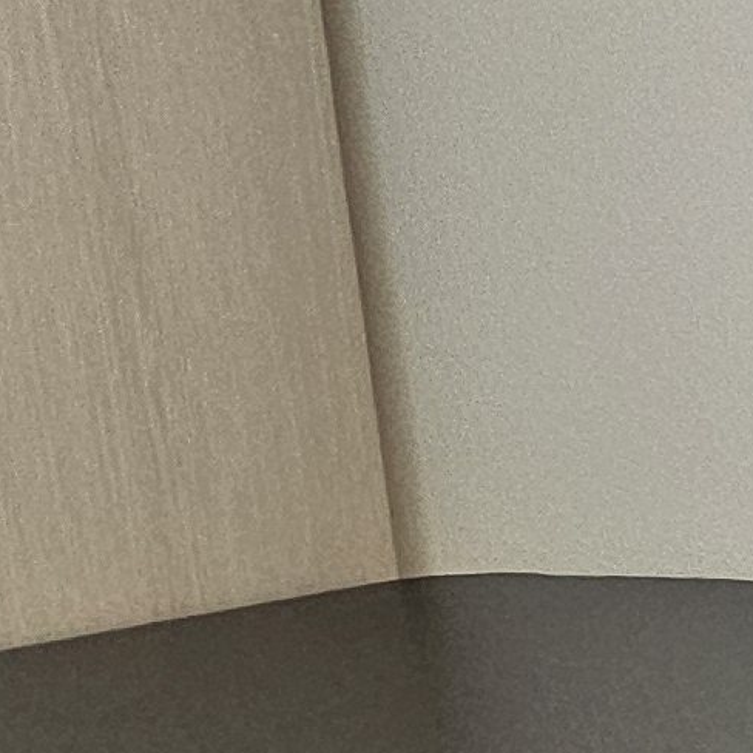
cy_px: 2041
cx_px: 2231
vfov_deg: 8.7
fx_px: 4282
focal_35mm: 174
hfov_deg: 8.5
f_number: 1.8
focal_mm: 5
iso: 160
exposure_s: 1/100
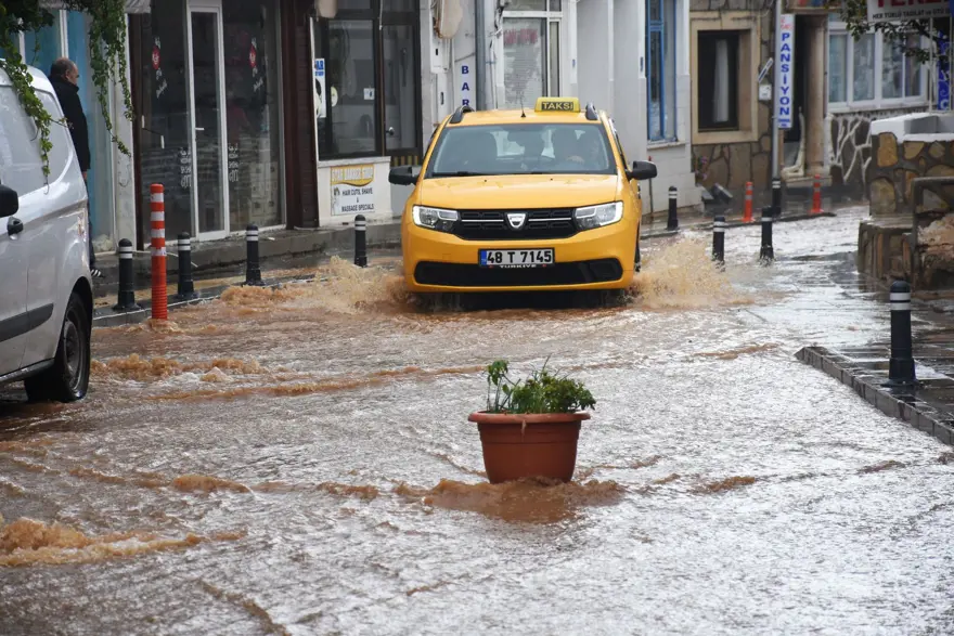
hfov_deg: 13.7
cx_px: 477
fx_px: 3975
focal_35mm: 150
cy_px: 318
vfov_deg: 9.2
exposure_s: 1/800
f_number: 7.1
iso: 400
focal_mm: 100
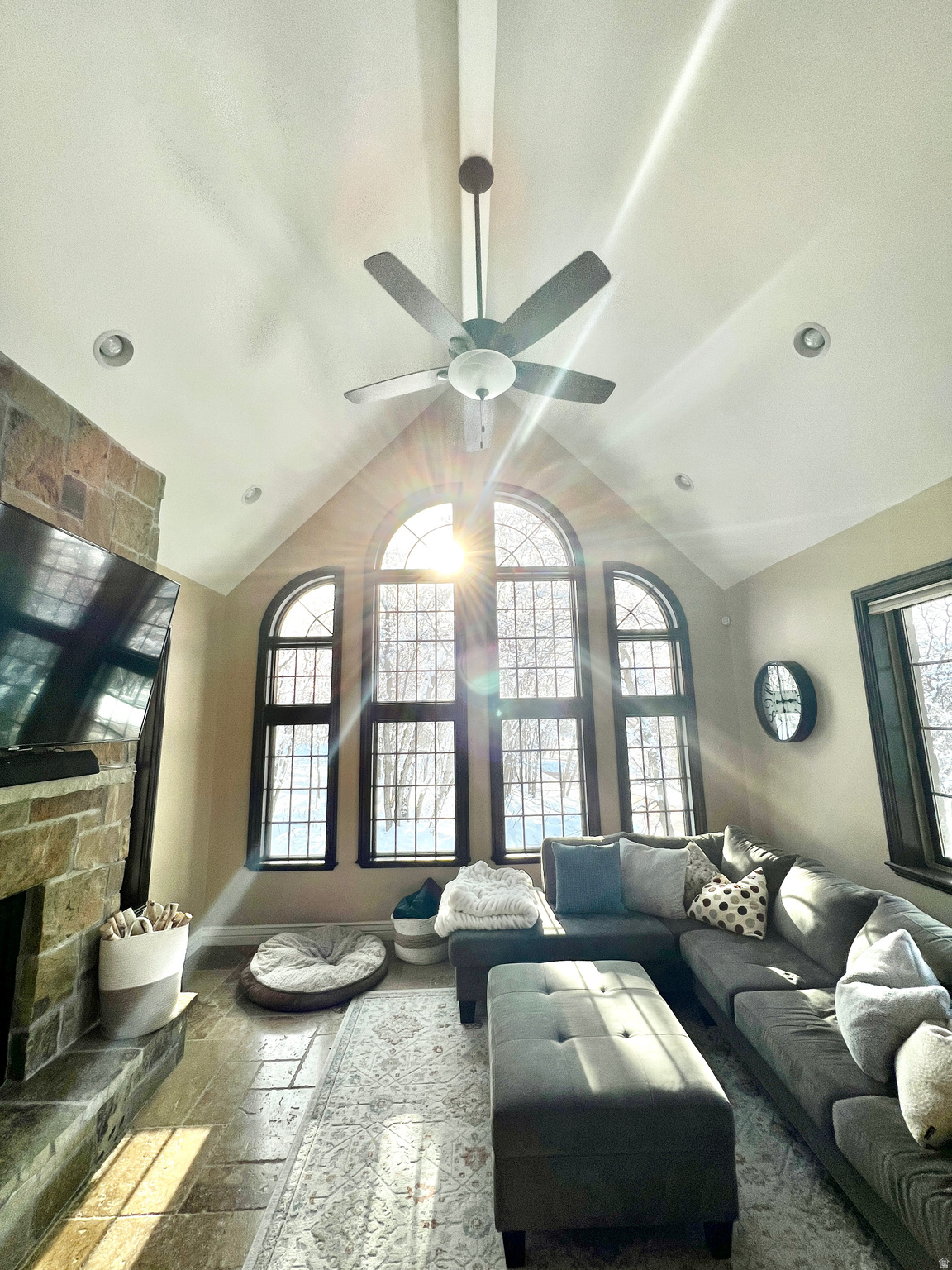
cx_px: 476
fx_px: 477
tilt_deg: +10.0
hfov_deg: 89.9
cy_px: 635
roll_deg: +2.1
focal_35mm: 13
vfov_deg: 106.2
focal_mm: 1.57
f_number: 1.8
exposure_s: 1/378
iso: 32
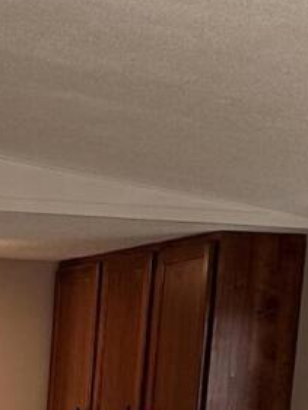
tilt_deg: -8.7
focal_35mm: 171
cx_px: -222
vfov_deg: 10.6
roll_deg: -2.1
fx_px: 2027
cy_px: 832
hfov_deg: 8.4
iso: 125
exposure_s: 1/120
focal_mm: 6.86
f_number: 1.78
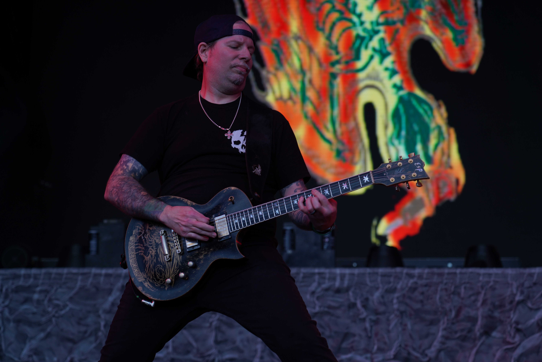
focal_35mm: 105
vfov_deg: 13.0
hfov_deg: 19.5
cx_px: 271
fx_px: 1581
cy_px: 181
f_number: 4.5
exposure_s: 1/200
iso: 100
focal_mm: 105
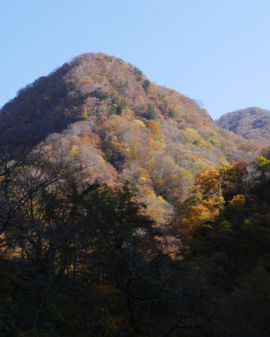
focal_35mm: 73
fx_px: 729
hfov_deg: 20.9
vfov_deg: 26.0
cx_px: 176
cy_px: 213
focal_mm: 23
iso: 200
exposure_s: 1/320
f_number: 5.6
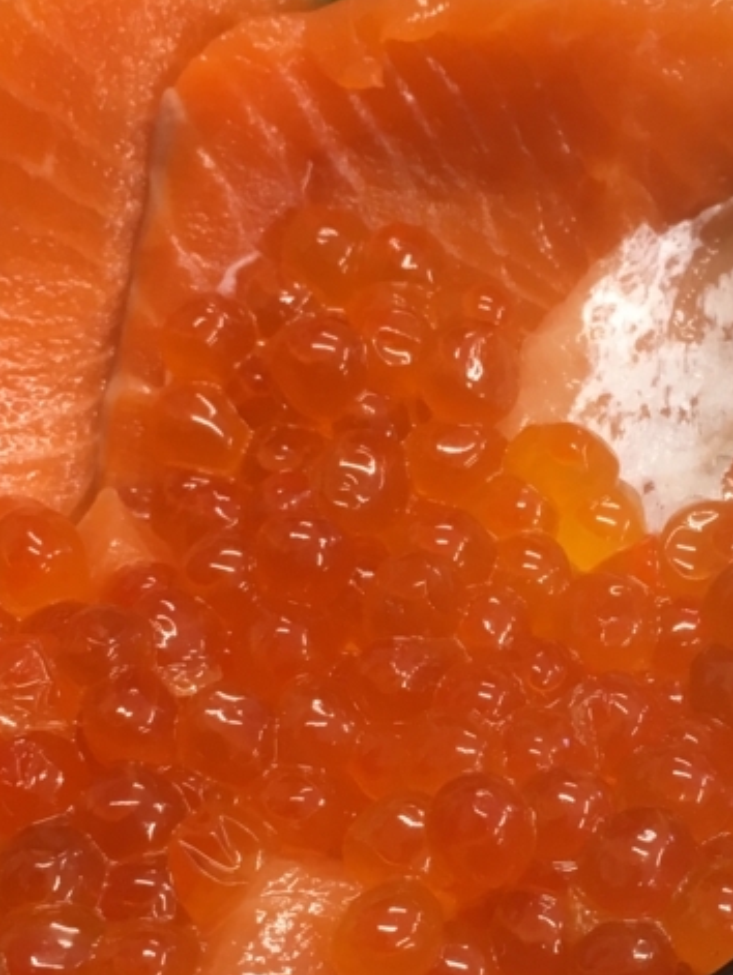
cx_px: 549
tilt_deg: -61.3
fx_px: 1776
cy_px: 700
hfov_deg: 23.1
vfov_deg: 30.3
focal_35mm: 63
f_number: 2.2
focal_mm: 4.15
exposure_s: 1/30
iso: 64
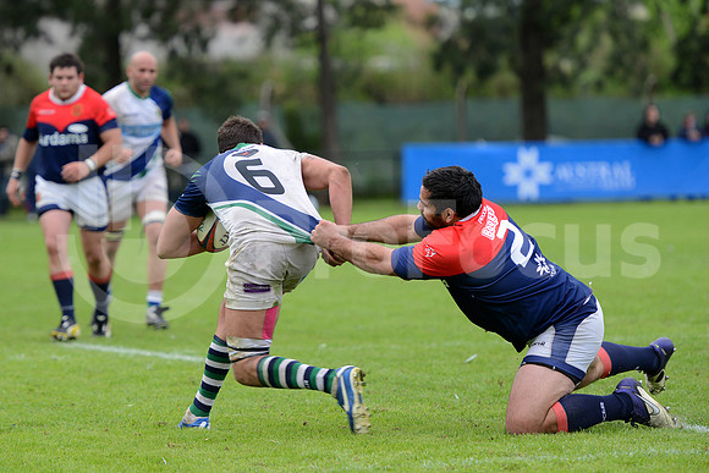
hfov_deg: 8.6
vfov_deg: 5.7
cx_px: 354
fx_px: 4728
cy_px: 236
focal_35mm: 240
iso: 800
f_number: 4
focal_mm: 240
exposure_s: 1/640
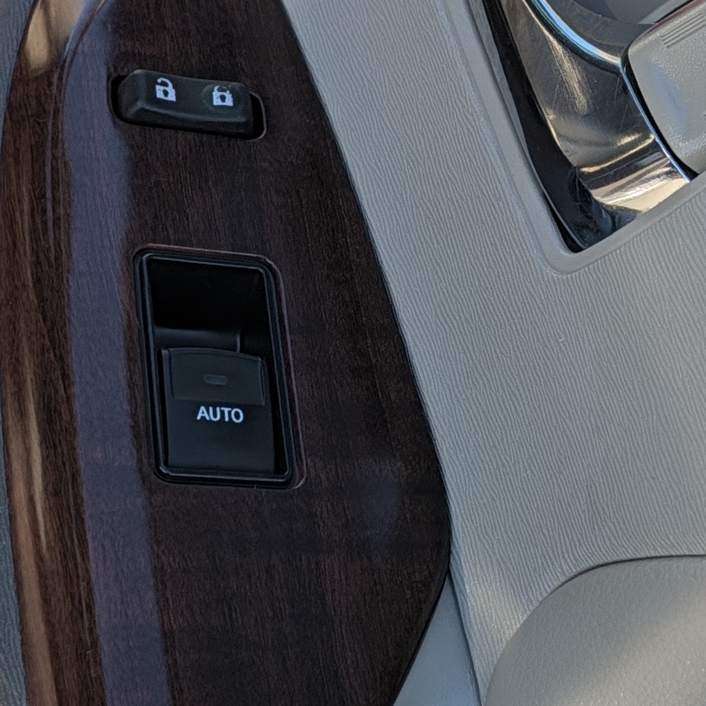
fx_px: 2007
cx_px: 470
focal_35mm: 87
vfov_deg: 19.9
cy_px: 430
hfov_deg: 19.9
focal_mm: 5.28
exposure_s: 1/340
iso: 14
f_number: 1.7
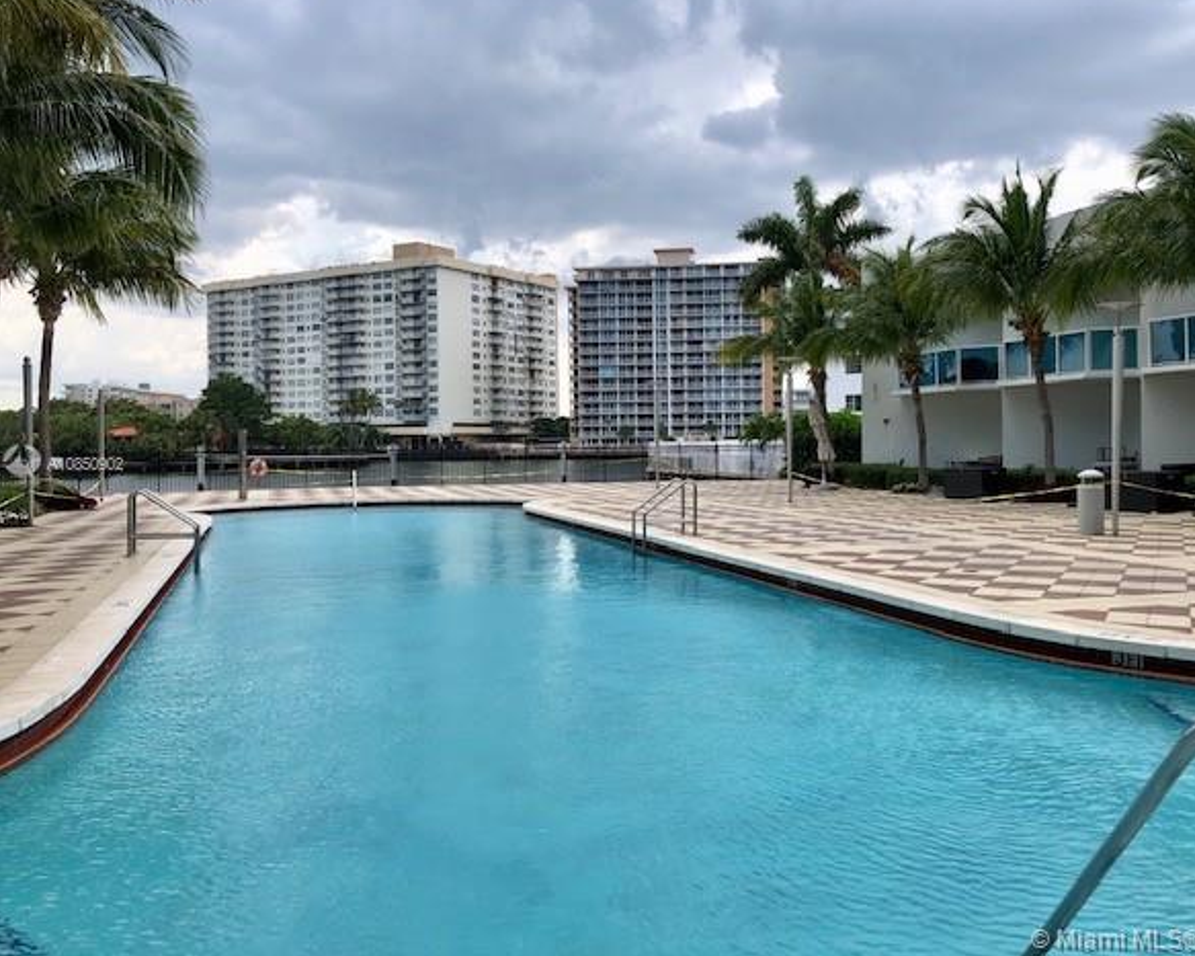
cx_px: 654
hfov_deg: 58.7
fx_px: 1061
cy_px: 466
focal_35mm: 30
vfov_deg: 48.5
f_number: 1.8
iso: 20
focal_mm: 3.99
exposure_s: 1/1156
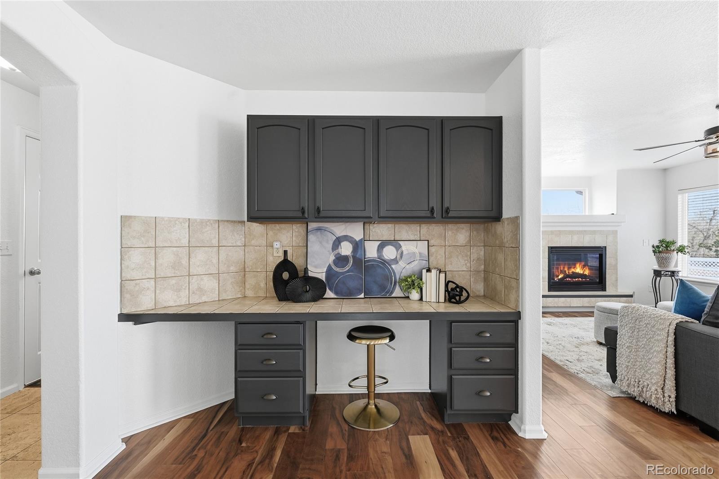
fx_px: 319
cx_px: 360
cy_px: 240
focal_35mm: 16
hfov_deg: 96.7
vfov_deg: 73.7
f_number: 8
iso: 400
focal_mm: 16
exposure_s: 1/250
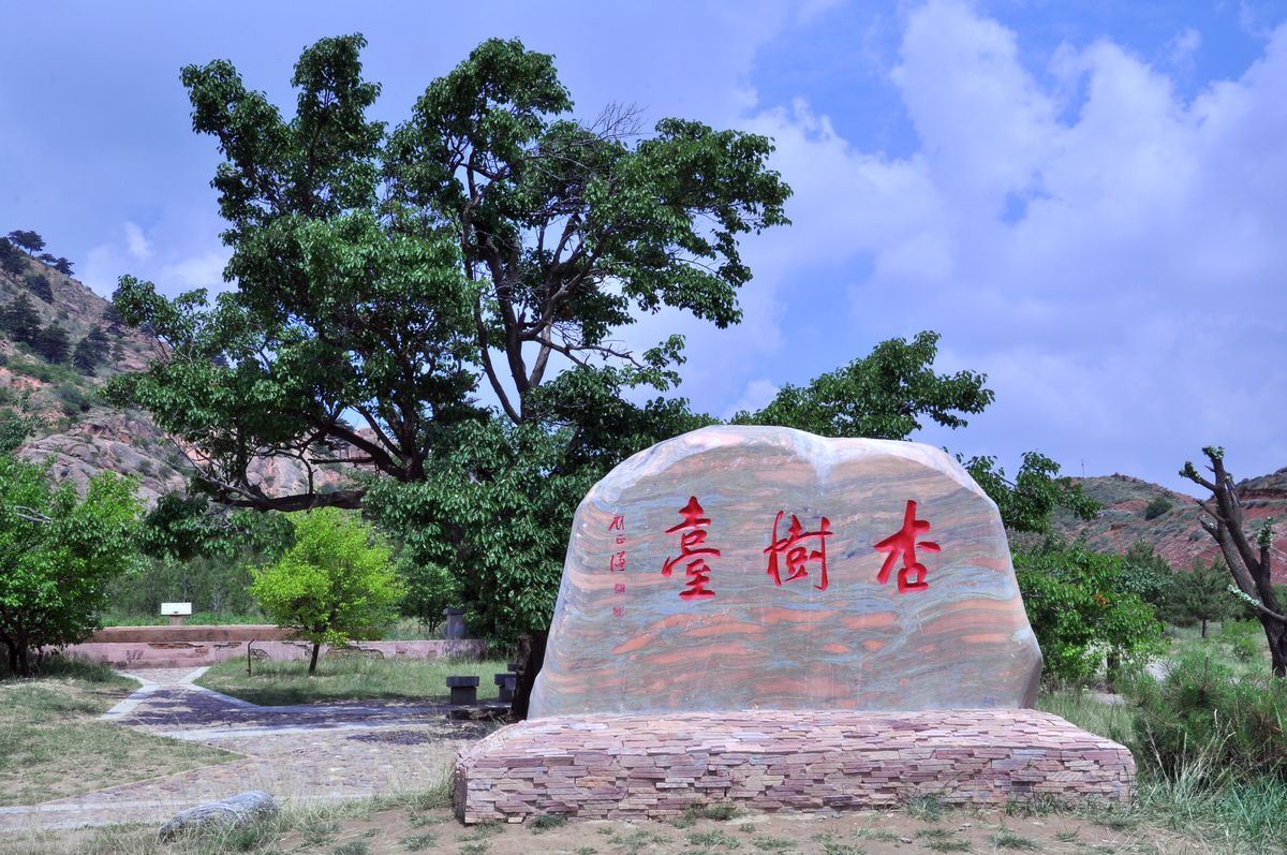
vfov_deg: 34.1
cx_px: 644
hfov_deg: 49.6
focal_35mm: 39
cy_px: 428
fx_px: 1393
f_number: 22
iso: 200
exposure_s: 1/125
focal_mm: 26
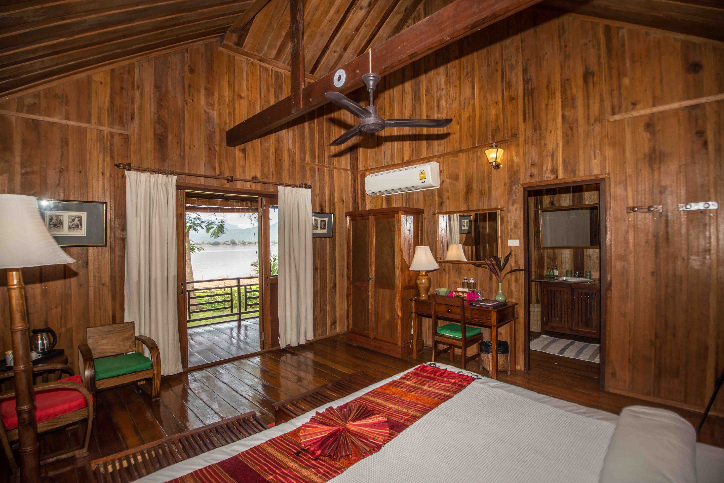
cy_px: 242
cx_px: 362
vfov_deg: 73.7
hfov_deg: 96.7
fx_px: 322
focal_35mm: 16
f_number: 4.5
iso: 100
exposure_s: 1/100
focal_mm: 16
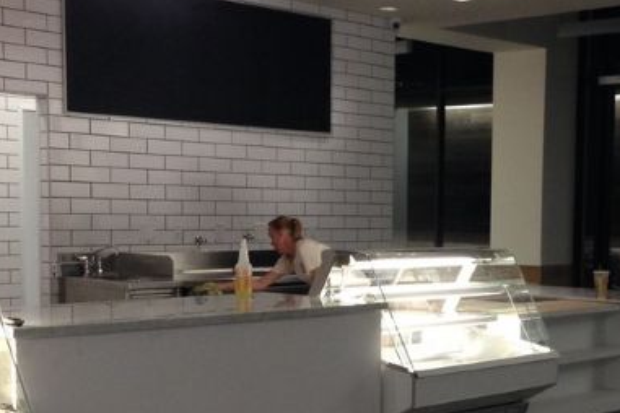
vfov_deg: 18.8
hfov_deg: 27.9
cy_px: 306
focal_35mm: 72
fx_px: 1240
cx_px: 400
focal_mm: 4.12
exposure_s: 1/20
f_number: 2.4
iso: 160
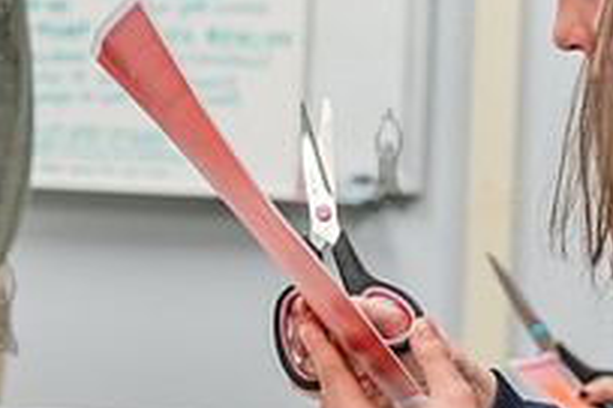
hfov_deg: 11.1
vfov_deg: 7.4
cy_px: 159
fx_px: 3150
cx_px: 385
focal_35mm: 185
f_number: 4
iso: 4000
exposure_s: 1/400
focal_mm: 65
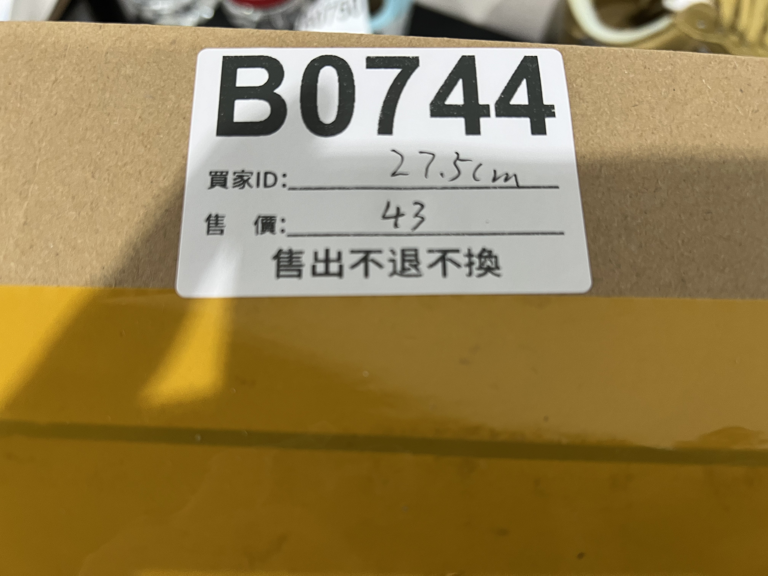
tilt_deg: -73.6
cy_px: 288
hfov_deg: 67.3
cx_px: 384
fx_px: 577
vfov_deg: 53.1
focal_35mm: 26
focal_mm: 5.7
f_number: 1.5
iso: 125
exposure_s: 1/50
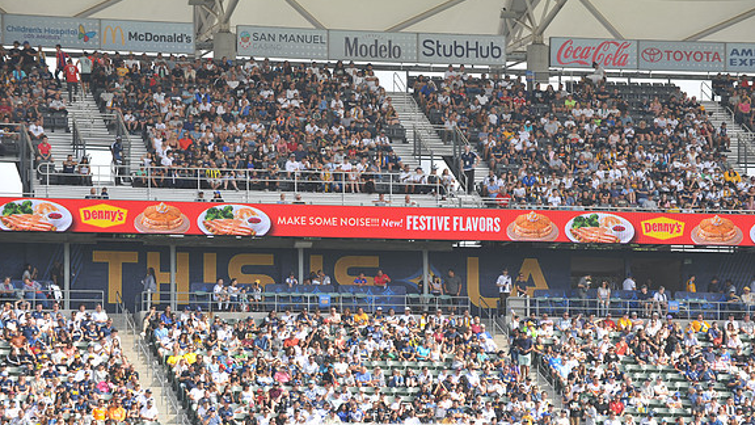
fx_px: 3163
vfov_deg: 7.7
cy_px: 244
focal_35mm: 158
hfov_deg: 13.6
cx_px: 376
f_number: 9
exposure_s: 1/320
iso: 200
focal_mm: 150
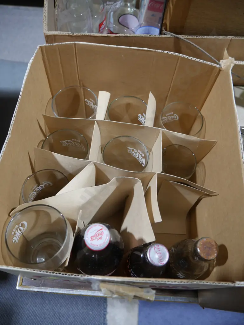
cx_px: 122
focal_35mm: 28
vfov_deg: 63.4
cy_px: 162
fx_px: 263
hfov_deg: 49.7
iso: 400
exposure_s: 1/60
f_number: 3.5
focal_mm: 14
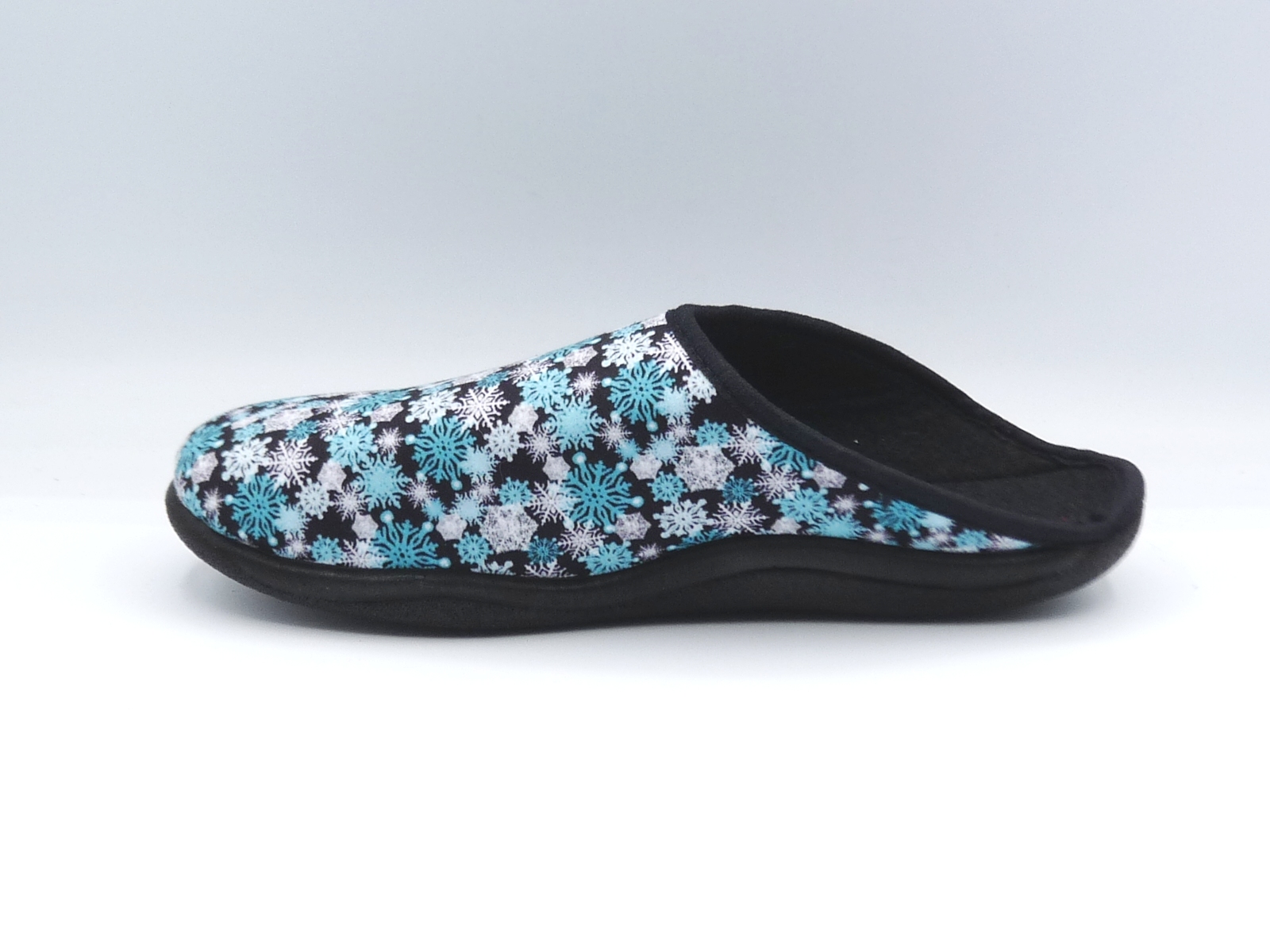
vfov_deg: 23.3
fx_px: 2311
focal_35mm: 63
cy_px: 476
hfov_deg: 30.7
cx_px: 635
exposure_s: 1/250
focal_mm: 6.4
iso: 100
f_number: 4
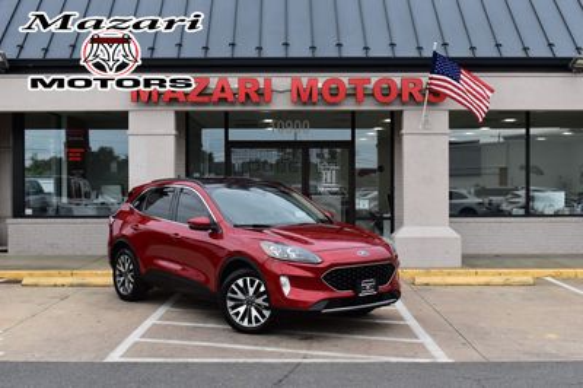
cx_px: 292
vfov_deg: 28.9
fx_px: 752
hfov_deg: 42.4
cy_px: 194
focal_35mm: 46
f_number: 9
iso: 400
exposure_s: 1/160
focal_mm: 31
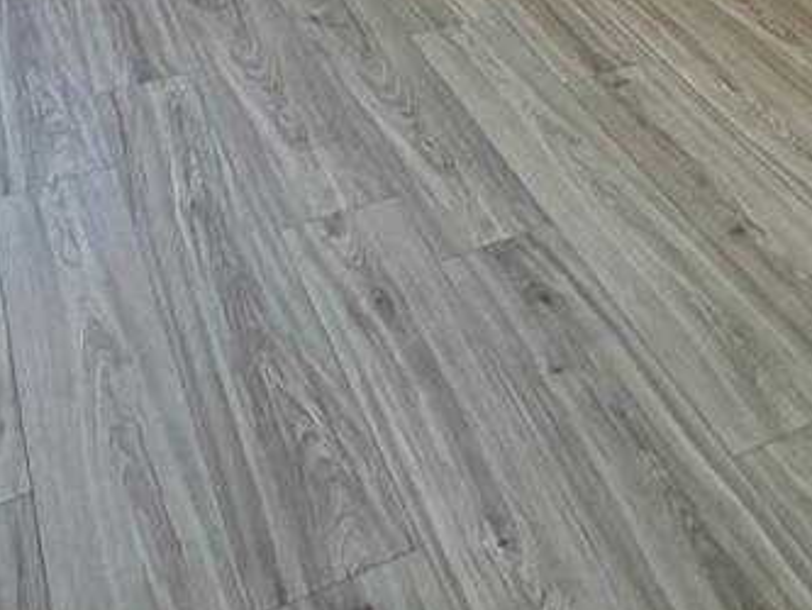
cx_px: 788
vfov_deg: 16.8
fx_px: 1478
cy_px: -640
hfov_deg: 29.0
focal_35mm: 63
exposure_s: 1/120
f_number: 2.2
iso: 100
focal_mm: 2.22
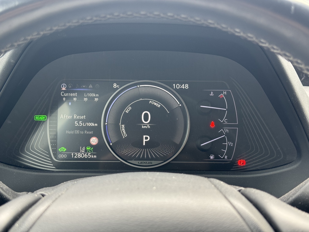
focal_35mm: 48
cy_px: 116
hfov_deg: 39.7
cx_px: 154
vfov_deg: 30.3
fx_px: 428
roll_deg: -0.7
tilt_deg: -19.9
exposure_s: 1/74
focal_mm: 6.76
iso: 100
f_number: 1.78
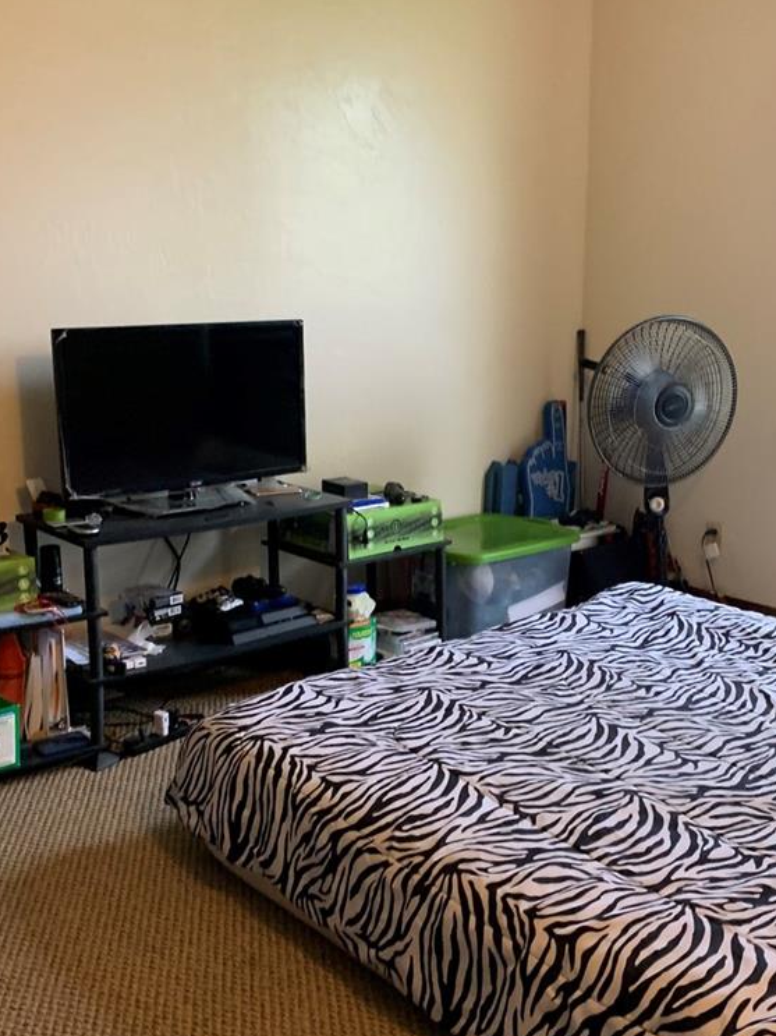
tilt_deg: -9.6
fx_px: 1256
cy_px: 555
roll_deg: -1.5
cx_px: 440
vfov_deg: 44.8
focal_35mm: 42
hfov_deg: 34.3
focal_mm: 4.25
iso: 320
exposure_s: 1/60
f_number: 1.8
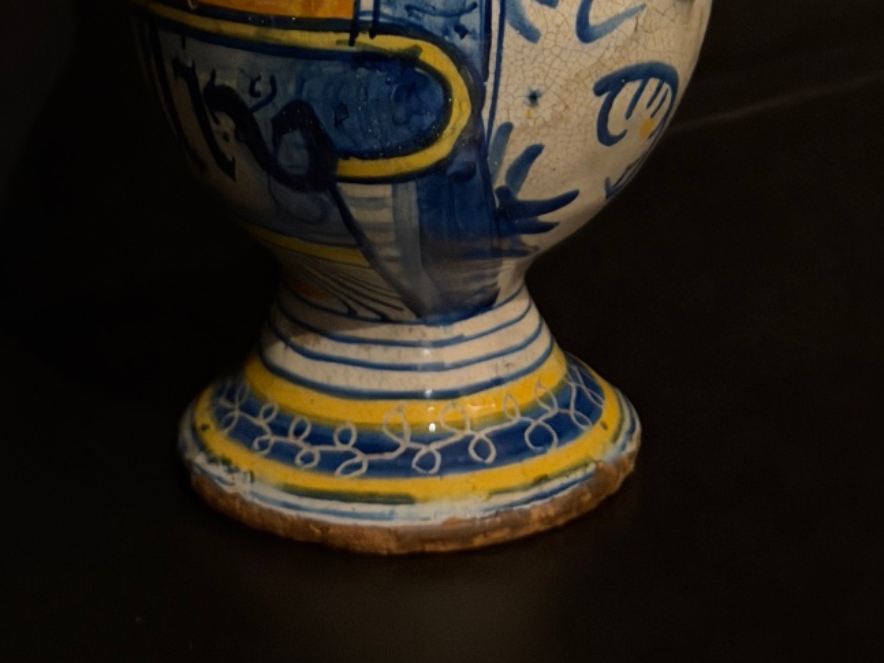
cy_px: -141
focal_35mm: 89
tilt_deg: -10.2
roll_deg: +0.0
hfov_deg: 22.0
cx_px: 463
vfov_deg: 15.9
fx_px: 2272
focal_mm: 6.76
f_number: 1.78
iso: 800
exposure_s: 1/20
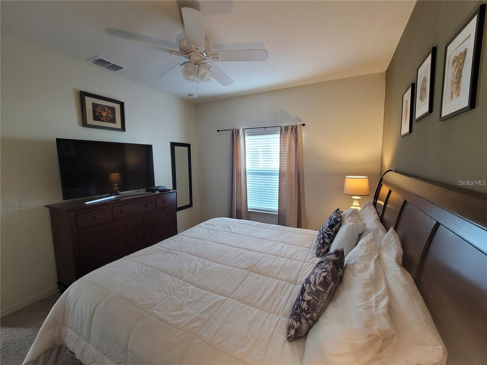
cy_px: 182
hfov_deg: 106.2
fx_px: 183
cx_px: 244
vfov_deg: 89.9
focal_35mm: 13
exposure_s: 1/60
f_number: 2.2
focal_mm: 2.2
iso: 400
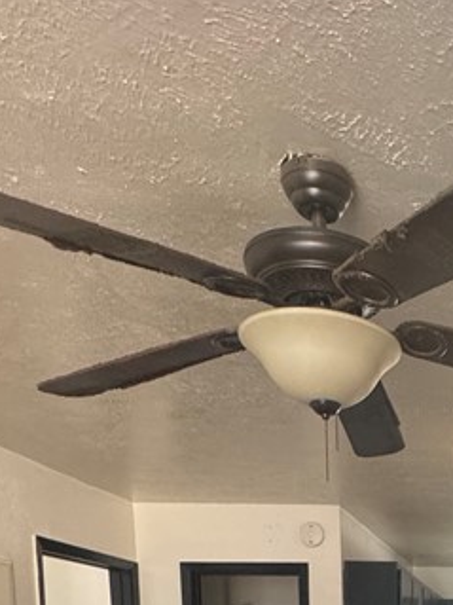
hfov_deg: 27.6
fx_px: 786
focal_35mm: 45
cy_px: 766
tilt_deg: -6.3
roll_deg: +0.2
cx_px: 565
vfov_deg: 32.7
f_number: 2.2
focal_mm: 2.22
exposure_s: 1/120
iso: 320
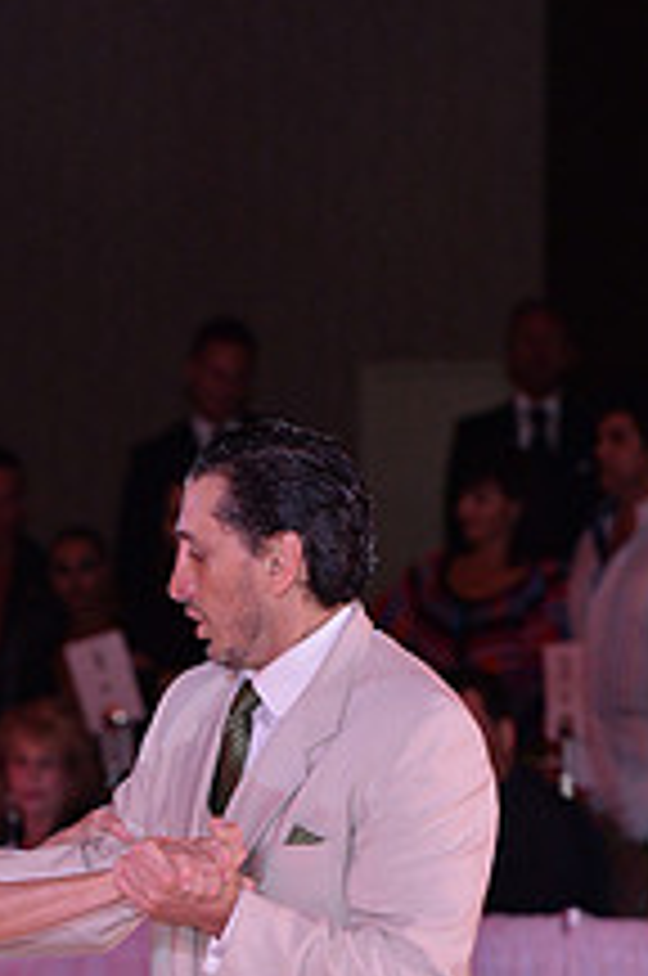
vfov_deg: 4.4
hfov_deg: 2.9
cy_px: 1259
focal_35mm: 467
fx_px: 12648
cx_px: -7
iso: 2000
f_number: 5.6
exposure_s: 1/250
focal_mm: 175
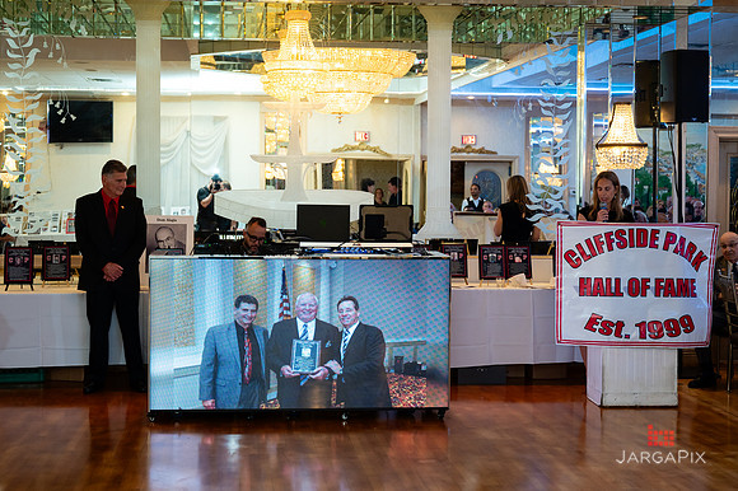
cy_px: 243
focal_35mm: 56
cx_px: 353
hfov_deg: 35.5
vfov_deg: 24.1
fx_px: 1151
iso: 1250
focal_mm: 52
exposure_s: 1/200
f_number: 3.2
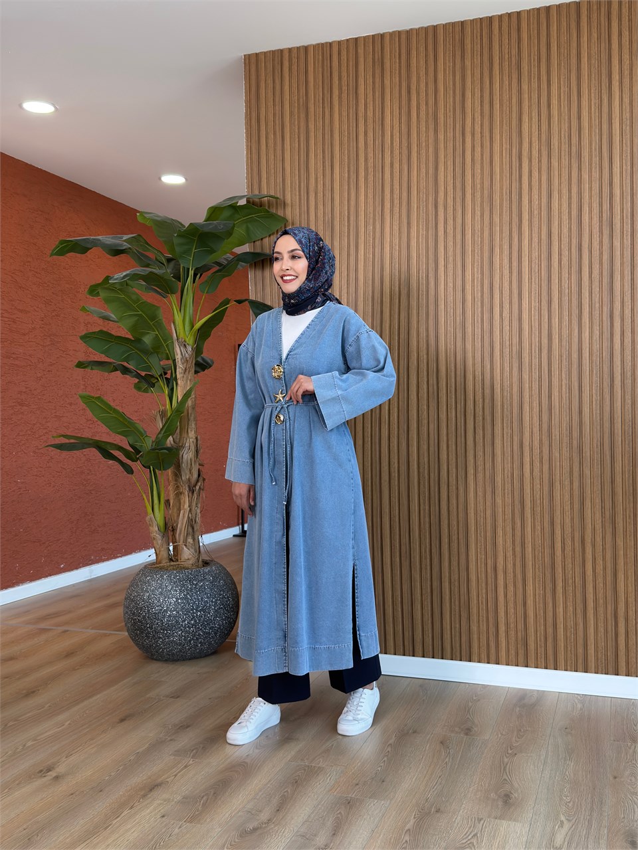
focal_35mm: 35
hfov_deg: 40.7
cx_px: 319
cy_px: 425
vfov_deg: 52.6
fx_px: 860
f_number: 1.78
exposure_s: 1/213
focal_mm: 6.76
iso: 200
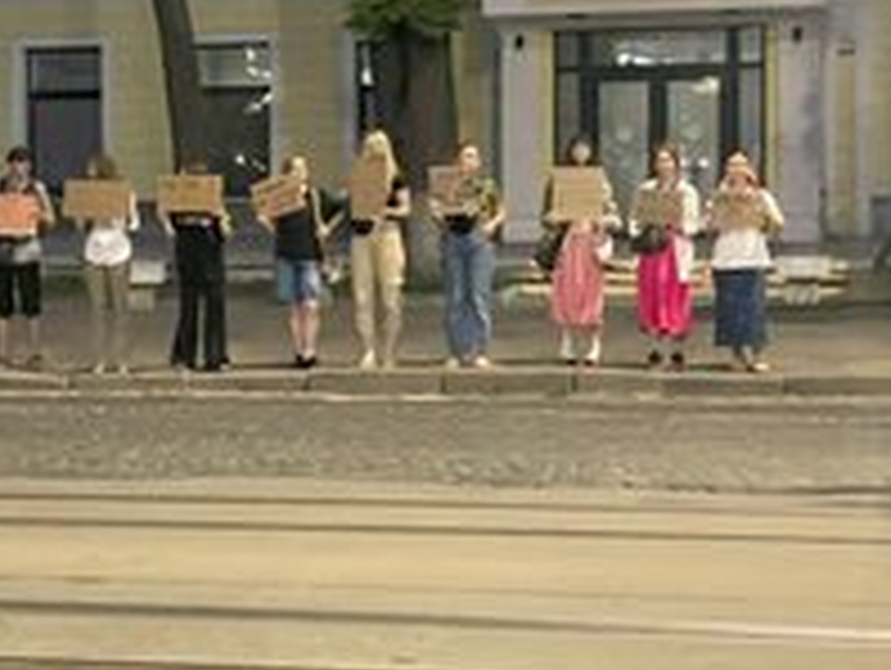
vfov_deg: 14.1
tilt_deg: +0.1
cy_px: 202
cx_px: 171
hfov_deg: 18.5
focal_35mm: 105
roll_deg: -0.2
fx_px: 2706
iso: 1250
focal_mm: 6
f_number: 2
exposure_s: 1/30
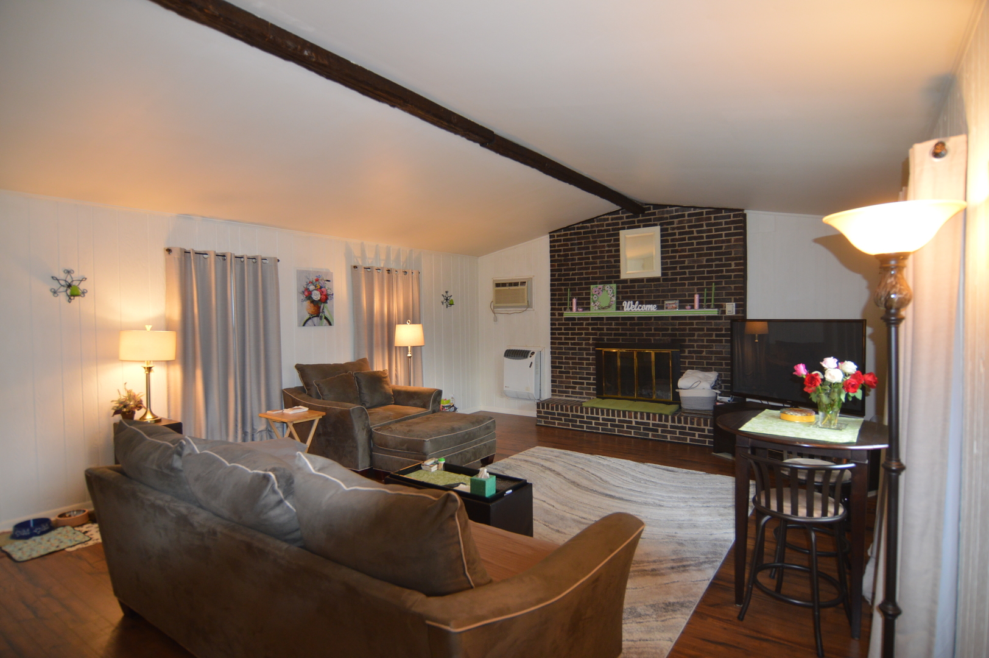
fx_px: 494
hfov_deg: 90.0
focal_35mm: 18
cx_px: 494
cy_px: 329
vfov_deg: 67.3
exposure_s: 1/60
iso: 450
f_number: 4
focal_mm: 12
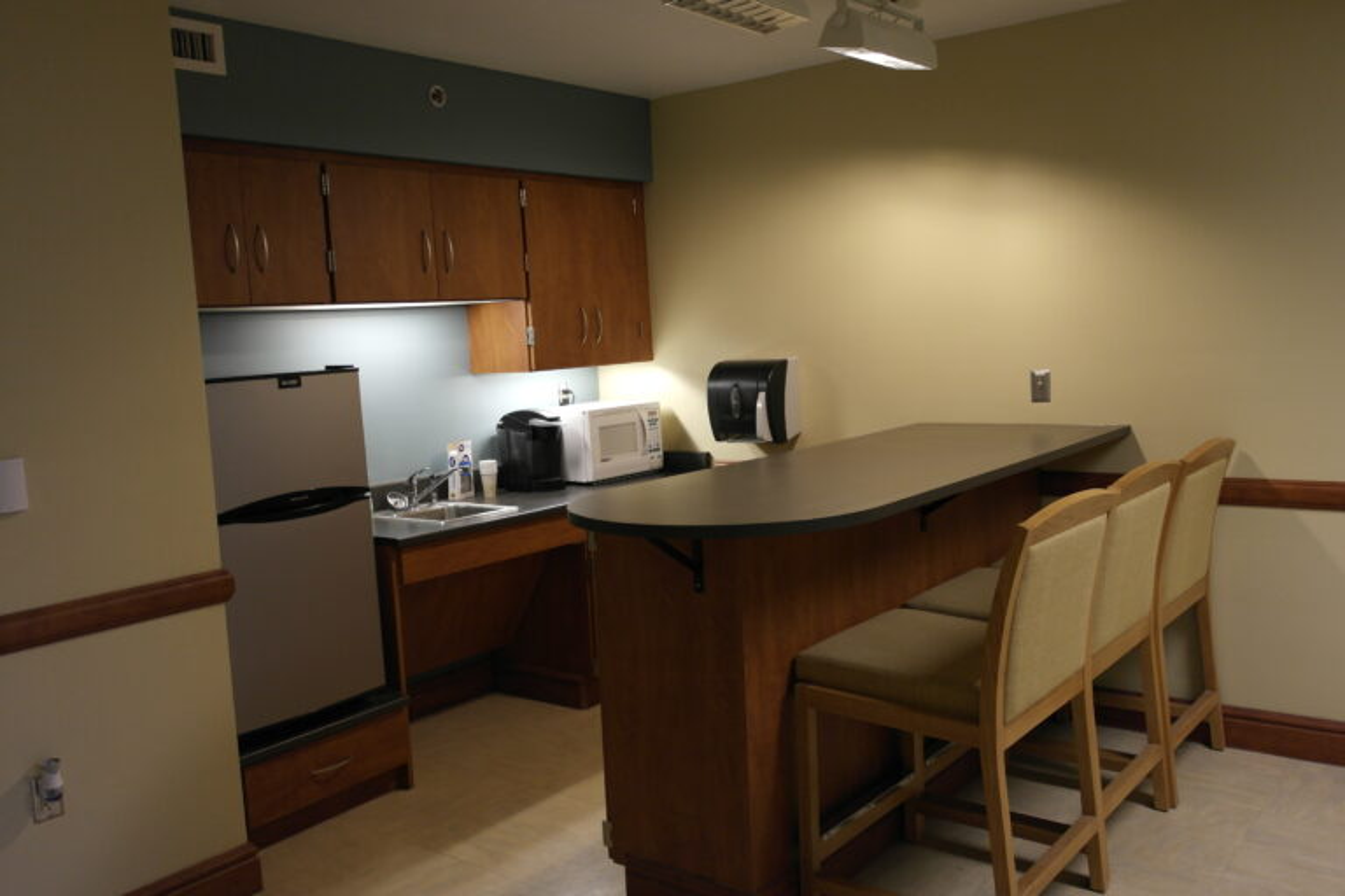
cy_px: 448
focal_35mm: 30
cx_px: 672
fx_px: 1121
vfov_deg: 43.6
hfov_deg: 61.9
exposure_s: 1/40
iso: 400
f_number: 3.5
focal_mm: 20
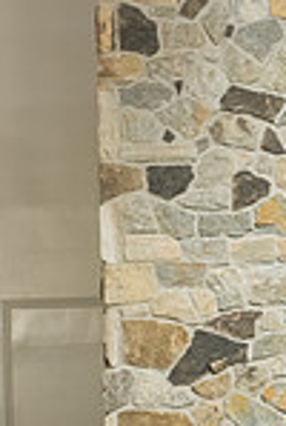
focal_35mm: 211
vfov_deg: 9.7
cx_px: 403
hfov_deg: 6.5
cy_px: 346
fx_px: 2503
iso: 2500
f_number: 2.8
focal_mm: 70
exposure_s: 1/60
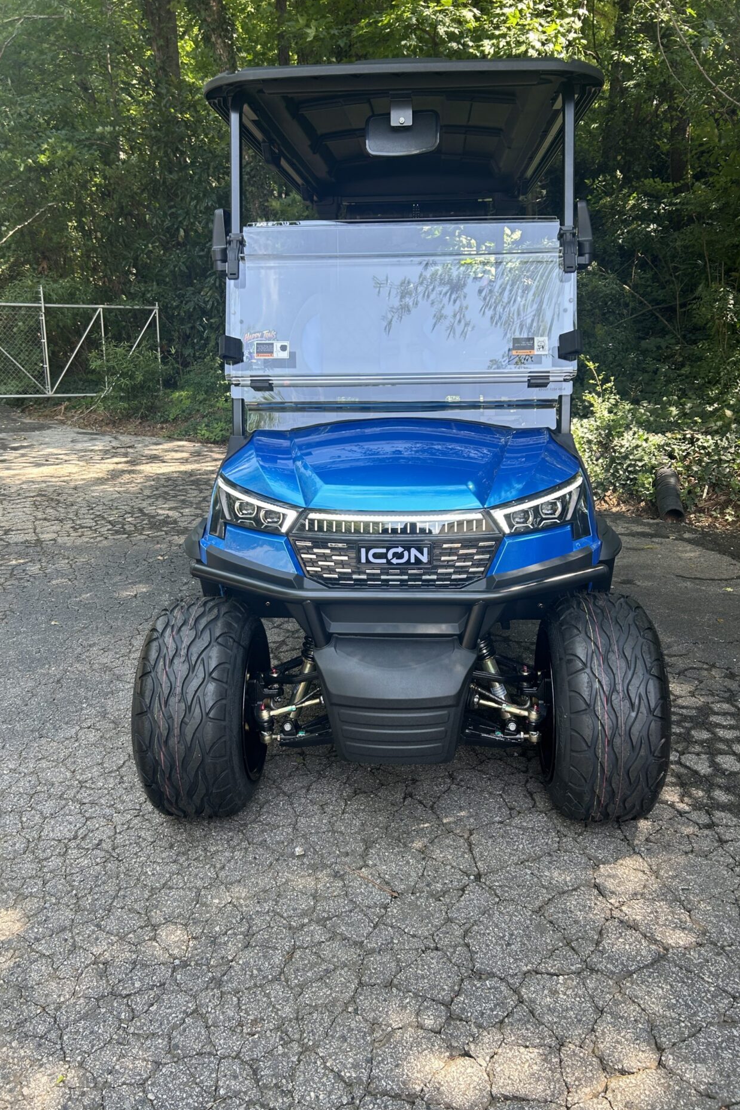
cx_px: 373
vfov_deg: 65.5
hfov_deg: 46.4
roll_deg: -0.6
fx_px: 863
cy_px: 544
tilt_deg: -14.0
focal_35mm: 28
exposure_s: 1/200
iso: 40
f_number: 1.5
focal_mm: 5.7
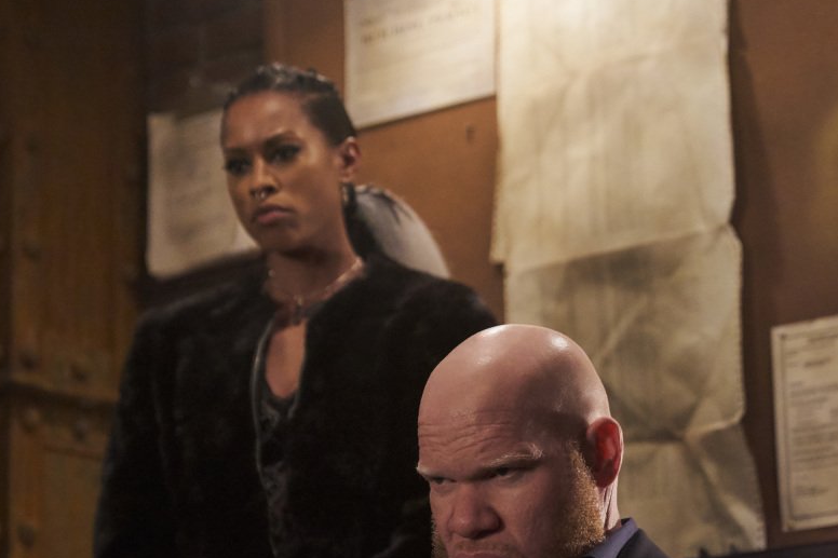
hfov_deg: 20.6
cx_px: 388
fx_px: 2304
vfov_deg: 13.8
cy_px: 407
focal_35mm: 99
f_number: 2.8
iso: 5000
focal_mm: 64
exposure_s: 1/80
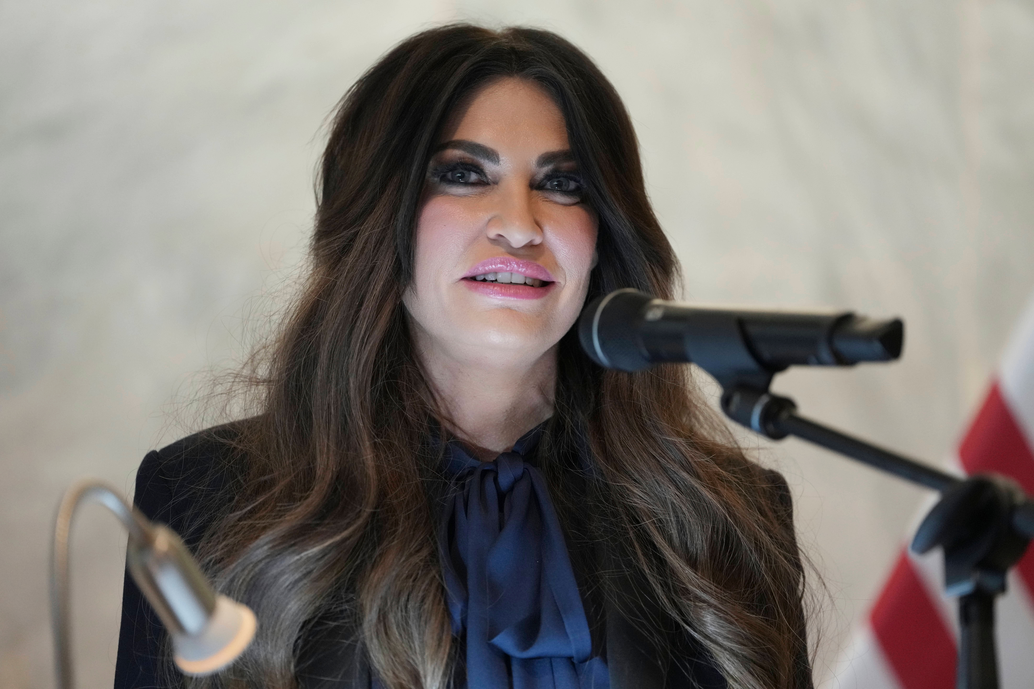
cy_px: 344
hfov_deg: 11.7
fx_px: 5026
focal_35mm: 175
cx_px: 517
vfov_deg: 7.8
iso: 5000
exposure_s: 1/400
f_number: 2.8
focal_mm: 175
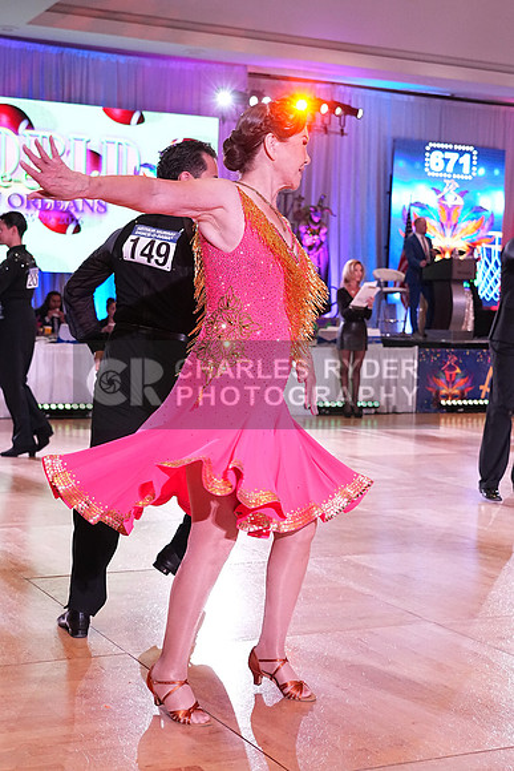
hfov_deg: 24.6
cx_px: 257
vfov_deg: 36.2
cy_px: 386
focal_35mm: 55
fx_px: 1177
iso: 3200
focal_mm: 37
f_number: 4.5
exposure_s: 1/400
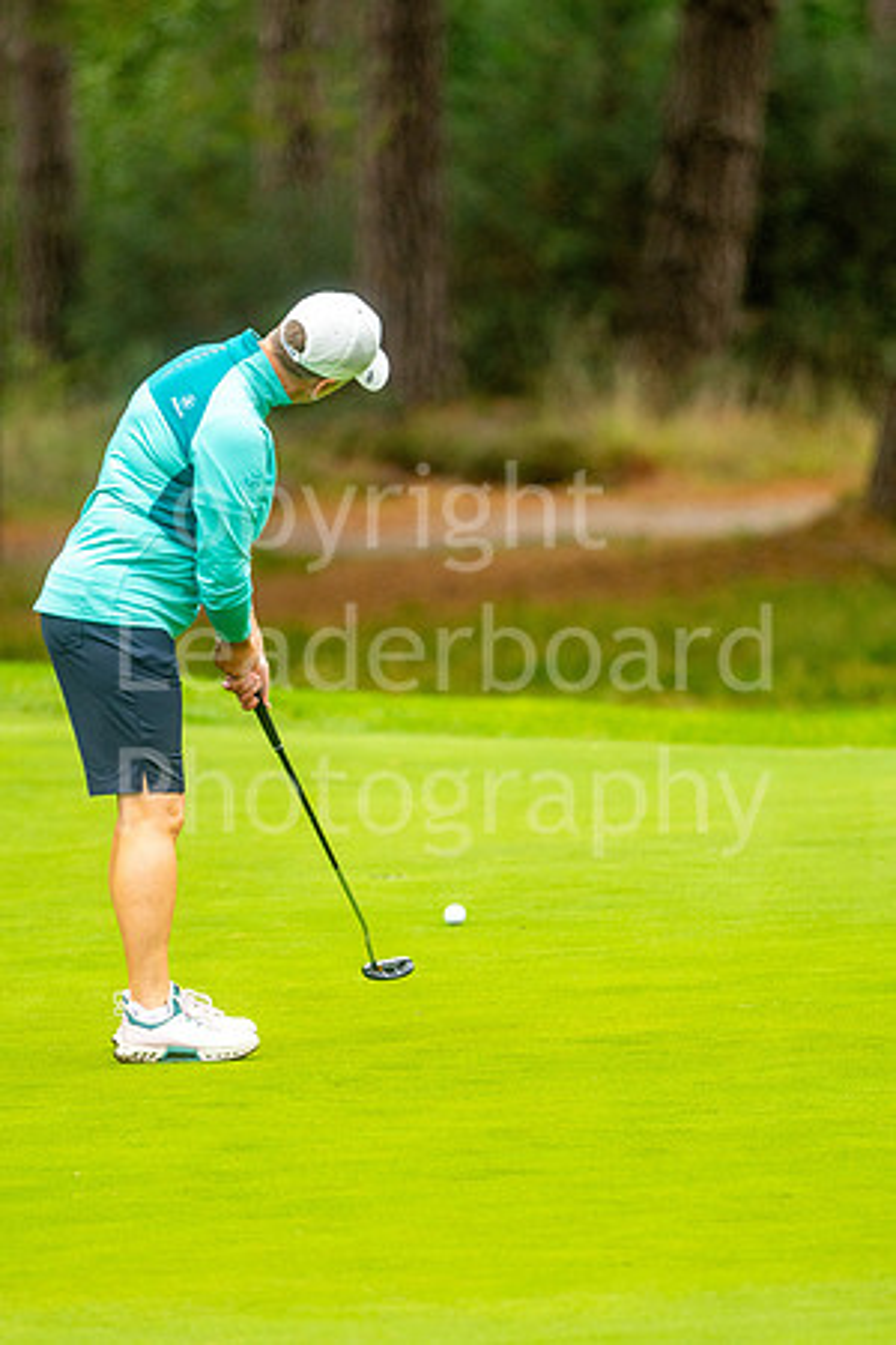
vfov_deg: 4.6
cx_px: 448
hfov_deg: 3.1
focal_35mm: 450
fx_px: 16799
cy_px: 672
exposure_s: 1/800
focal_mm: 300
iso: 800
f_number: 4
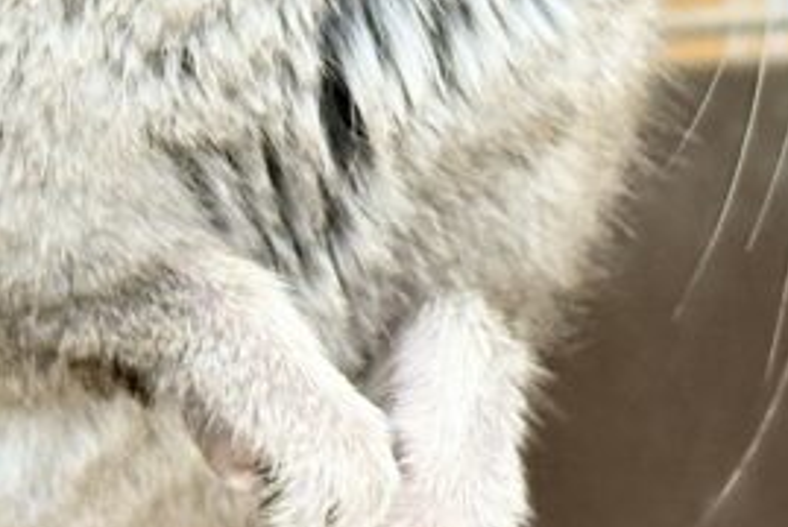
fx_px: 5281
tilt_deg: +9.8
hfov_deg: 8.5
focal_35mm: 241
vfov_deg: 5.6
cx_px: 62
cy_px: -591
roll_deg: +1.9
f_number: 1.6
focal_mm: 5.96
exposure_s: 1/33
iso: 160
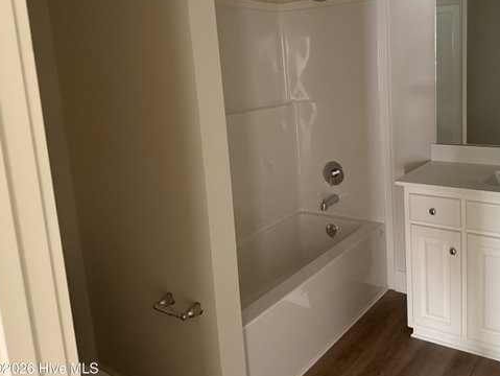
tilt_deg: -7.0
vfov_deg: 43.9
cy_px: 141
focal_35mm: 32
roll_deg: +3.3
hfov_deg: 55.8
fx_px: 463
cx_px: 325
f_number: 1.78
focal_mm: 6.76
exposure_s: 1/58
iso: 800
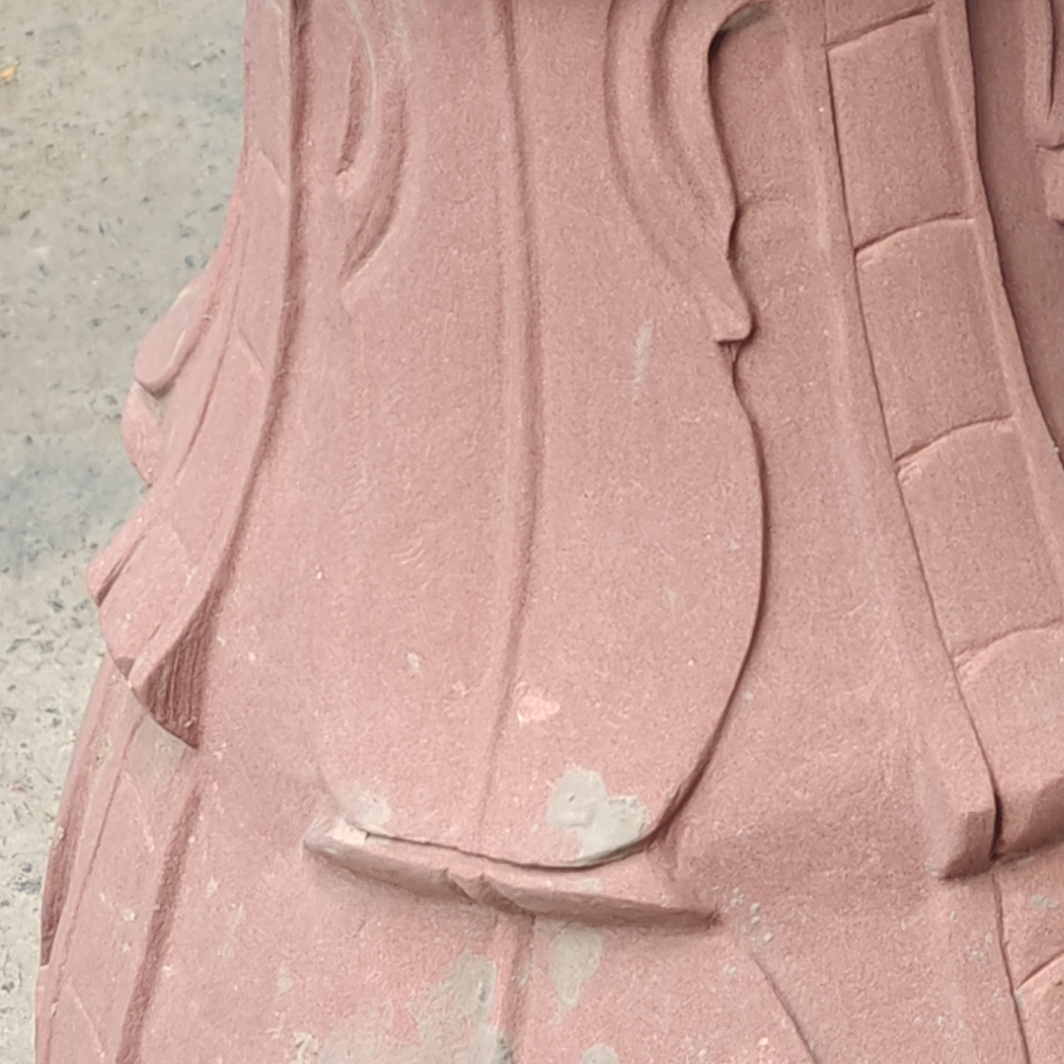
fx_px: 3964
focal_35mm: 114
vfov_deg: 12.7
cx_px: 1189
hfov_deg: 14.9
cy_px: -1267
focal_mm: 6.06
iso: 50
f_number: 1.6
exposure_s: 1/157
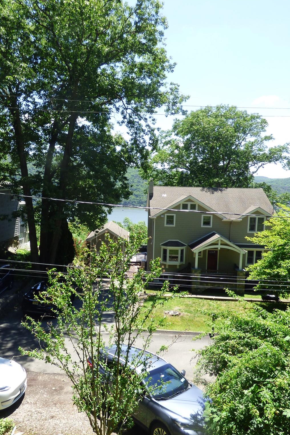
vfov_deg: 65.5
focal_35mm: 28
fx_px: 338
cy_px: 216
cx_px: 118
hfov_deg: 46.2
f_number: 2.8
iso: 100
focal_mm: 3.58
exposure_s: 1/500
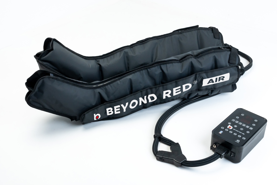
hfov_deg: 45.4
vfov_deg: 31.2
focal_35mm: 43
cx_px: 138
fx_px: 331
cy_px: 92
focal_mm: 29
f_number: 11
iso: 320
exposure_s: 1/60
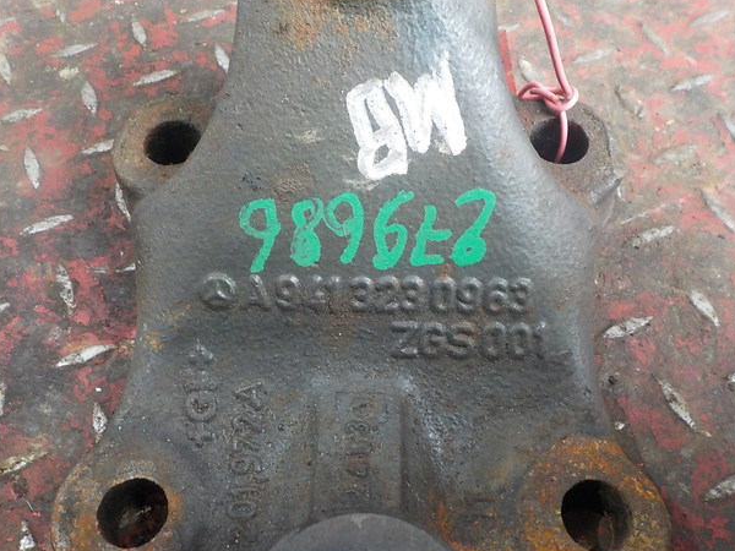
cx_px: 349
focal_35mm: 32
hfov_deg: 56.8
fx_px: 679
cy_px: 287
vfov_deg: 44.2
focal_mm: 4.1
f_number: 3.3
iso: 320
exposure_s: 1/30
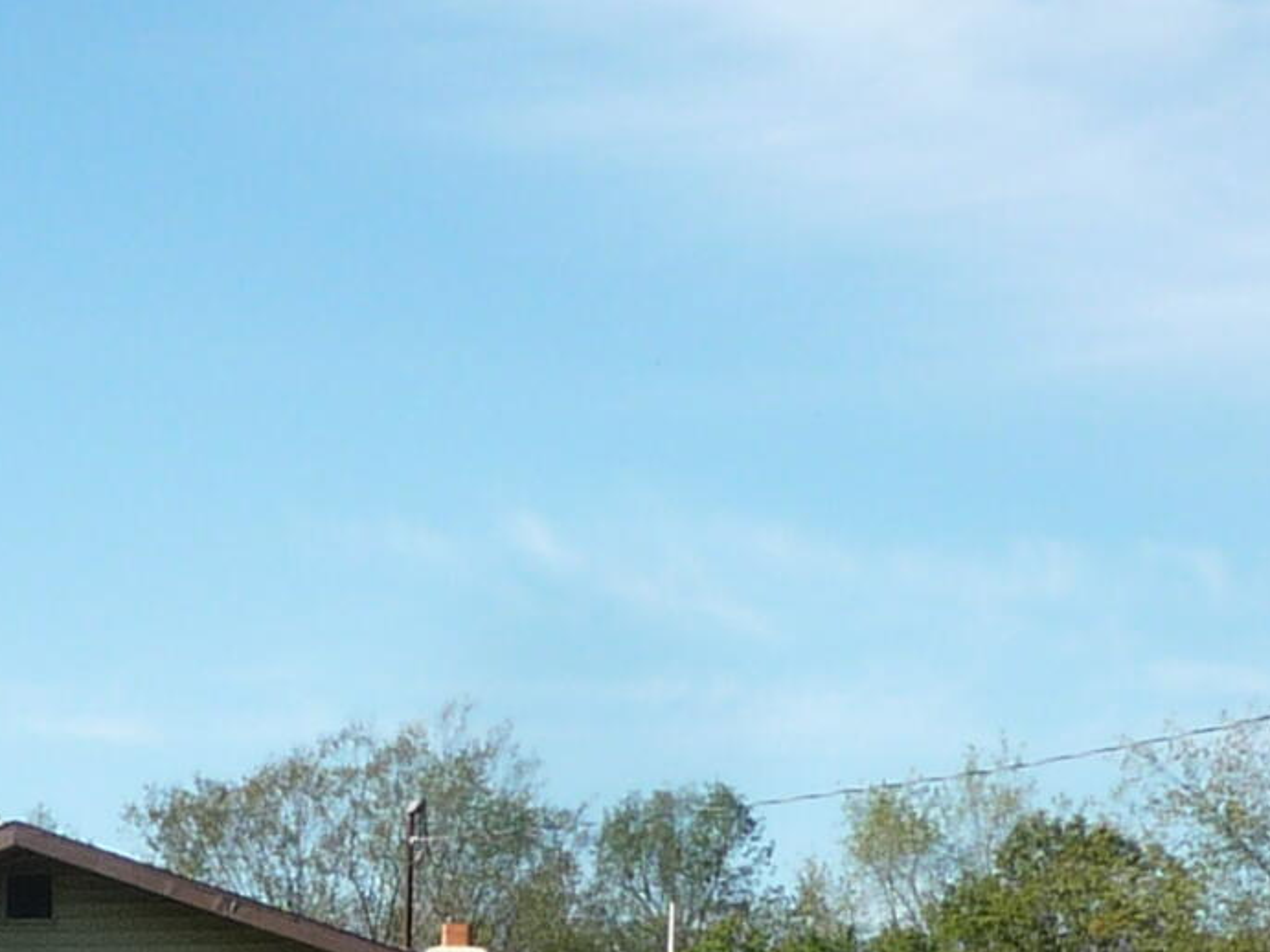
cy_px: 1272
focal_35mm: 139
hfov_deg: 14.1
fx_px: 5099
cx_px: 244
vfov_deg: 10.4
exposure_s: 1/400
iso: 100
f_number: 4.5
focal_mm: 5.2
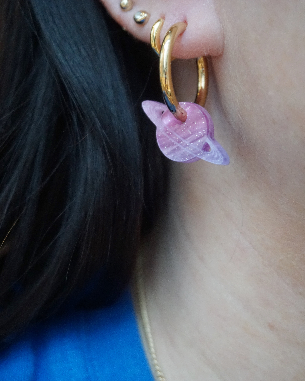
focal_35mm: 58
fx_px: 654
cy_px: 202
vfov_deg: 32.5
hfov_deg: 26.2
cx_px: 154
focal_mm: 34
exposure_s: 1/30
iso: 3200
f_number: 5
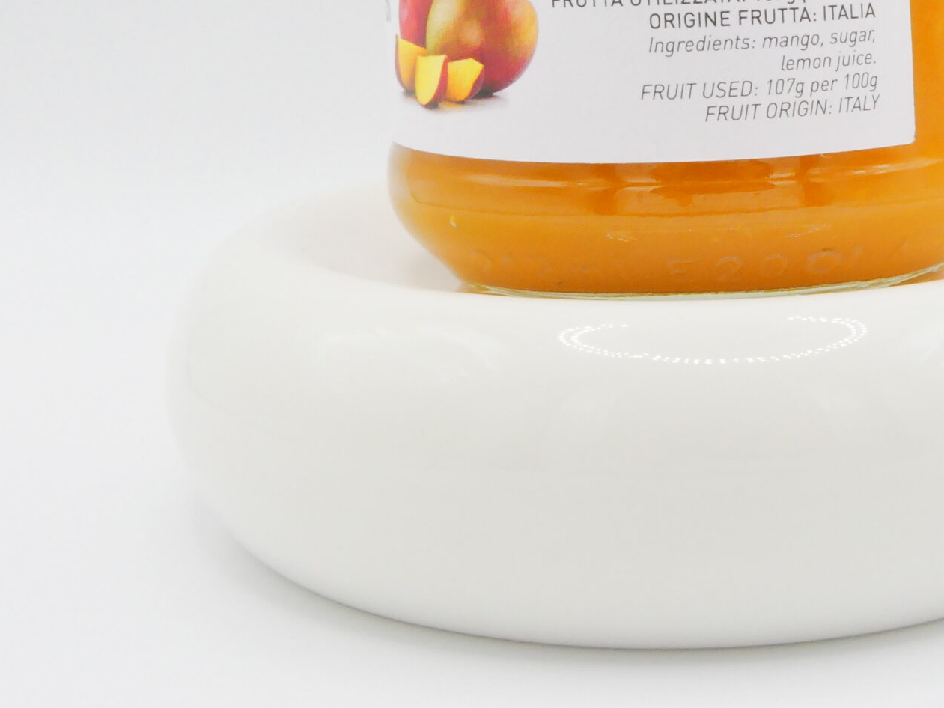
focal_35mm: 67
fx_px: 1827
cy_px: 6
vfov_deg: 21.2
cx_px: 704
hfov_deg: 28.6
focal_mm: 5.8
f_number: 6.3
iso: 100
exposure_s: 1/80
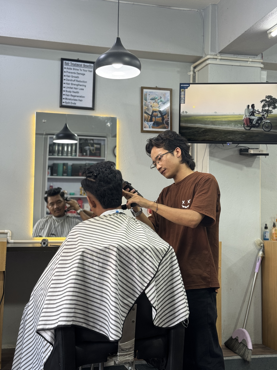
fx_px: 512
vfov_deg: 39.7
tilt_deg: +4.7
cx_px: 138
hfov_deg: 30.3
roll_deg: -0.7
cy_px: 185
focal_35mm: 48
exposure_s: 1/50
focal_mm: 6.76
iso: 50
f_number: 1.78
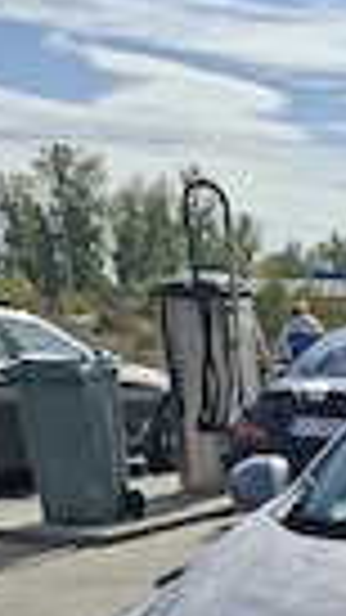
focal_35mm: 73
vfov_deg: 24.3
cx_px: 571
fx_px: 1191
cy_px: 854
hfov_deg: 14.9
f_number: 1.8
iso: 50
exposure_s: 1/5000
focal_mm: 5.54
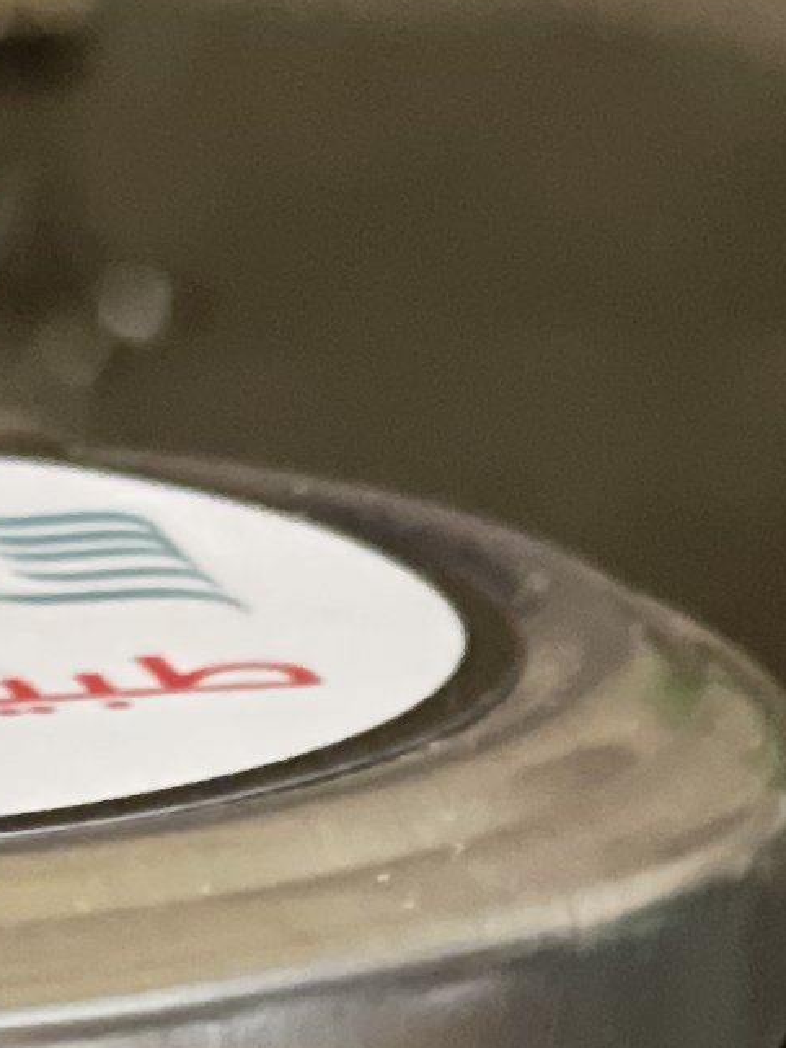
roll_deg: +1.6
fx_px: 9873
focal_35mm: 326
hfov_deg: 4.6
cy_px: 2565
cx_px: 540
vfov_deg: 5.8
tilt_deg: -23.6
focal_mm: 6
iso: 400
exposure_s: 1/40
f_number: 2
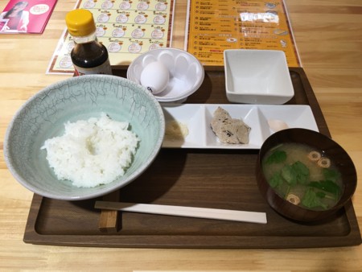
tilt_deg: -51.5
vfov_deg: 48.3
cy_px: 136
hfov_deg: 61.6
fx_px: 303
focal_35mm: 29
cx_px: 181
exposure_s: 1/30
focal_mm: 4.15
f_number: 2.2
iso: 25
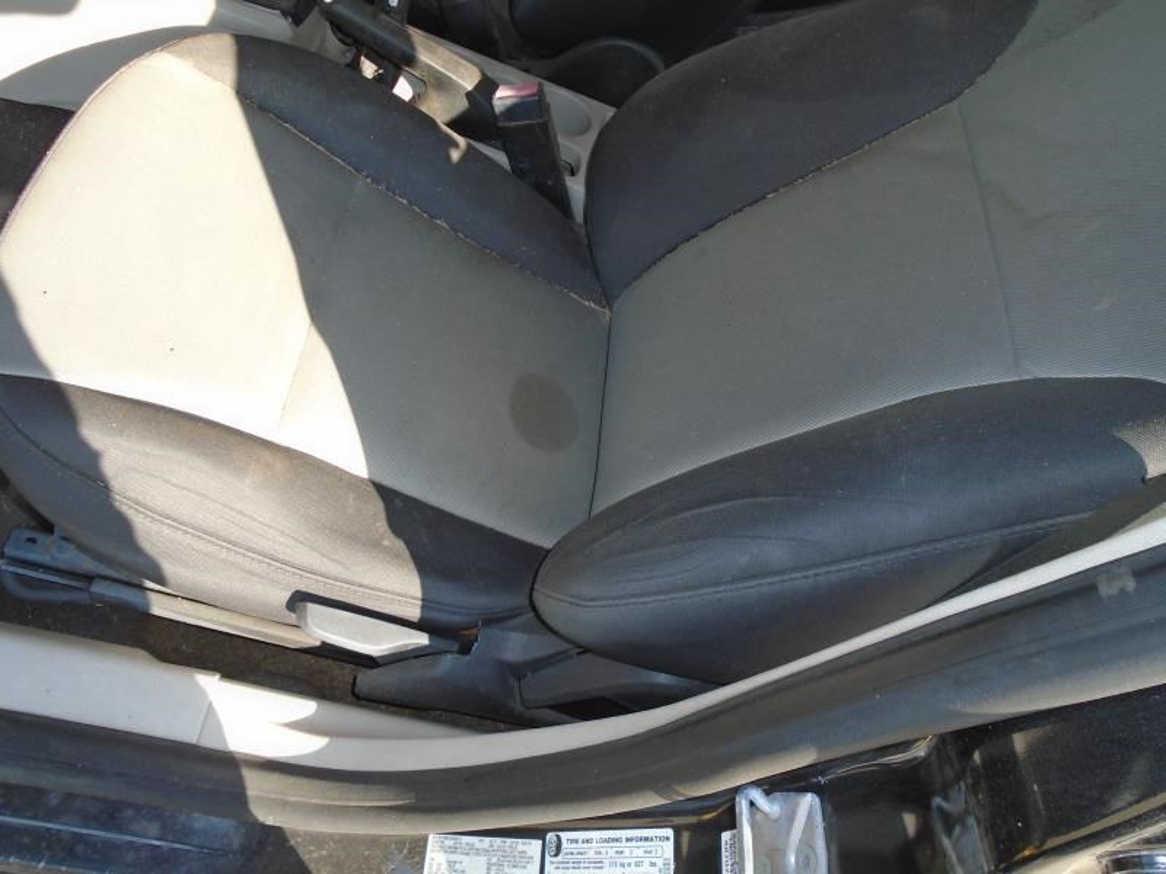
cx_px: 583
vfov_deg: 53.1
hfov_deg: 67.3
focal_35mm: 26
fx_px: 876
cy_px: 437
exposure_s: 1/125
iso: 100
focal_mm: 4.6
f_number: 3.2
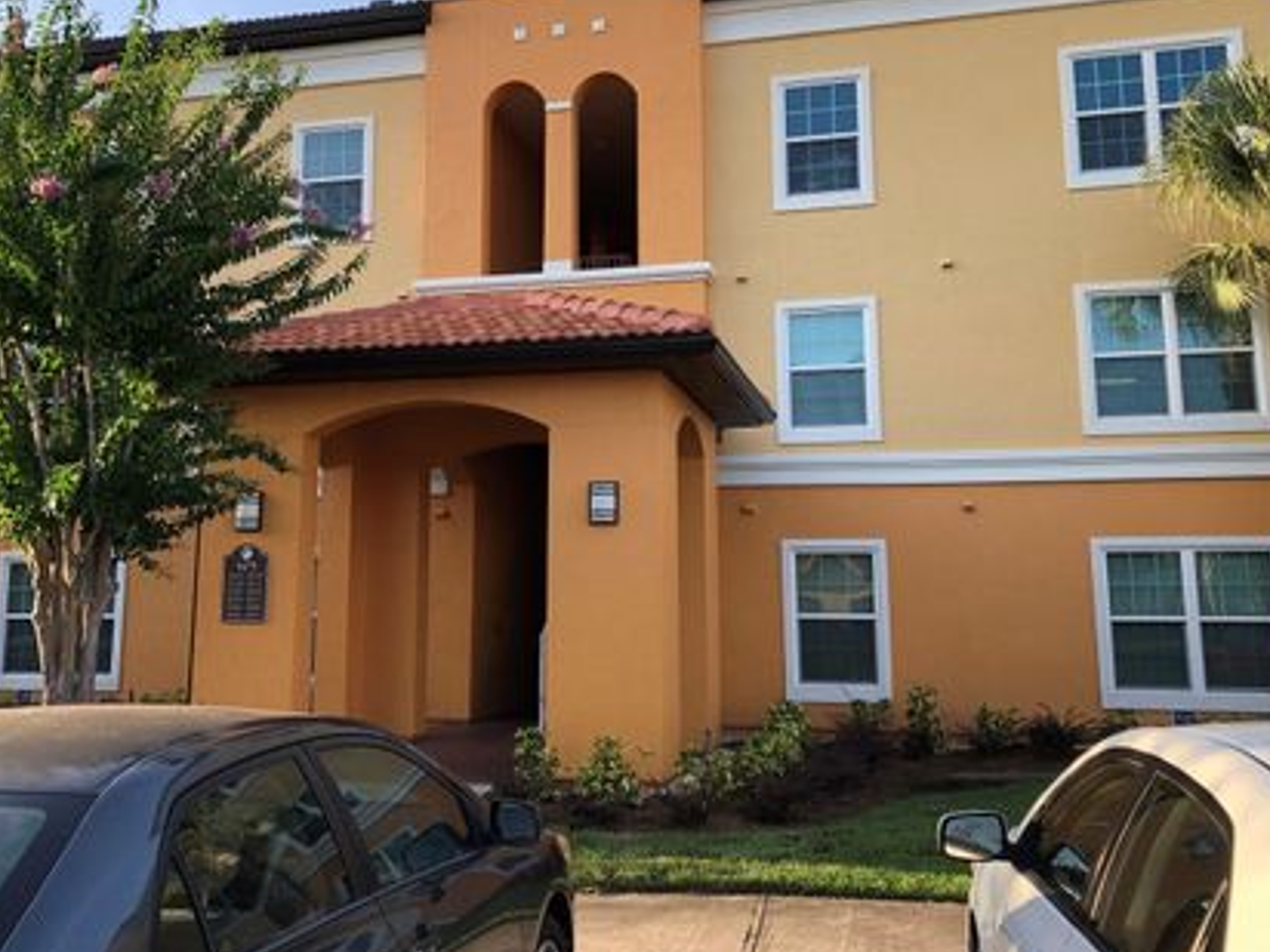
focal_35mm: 34
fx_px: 1247
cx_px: 595
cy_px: 393
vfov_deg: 41.6
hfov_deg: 53.9
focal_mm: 3.99
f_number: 1.8
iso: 20
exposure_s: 1/249
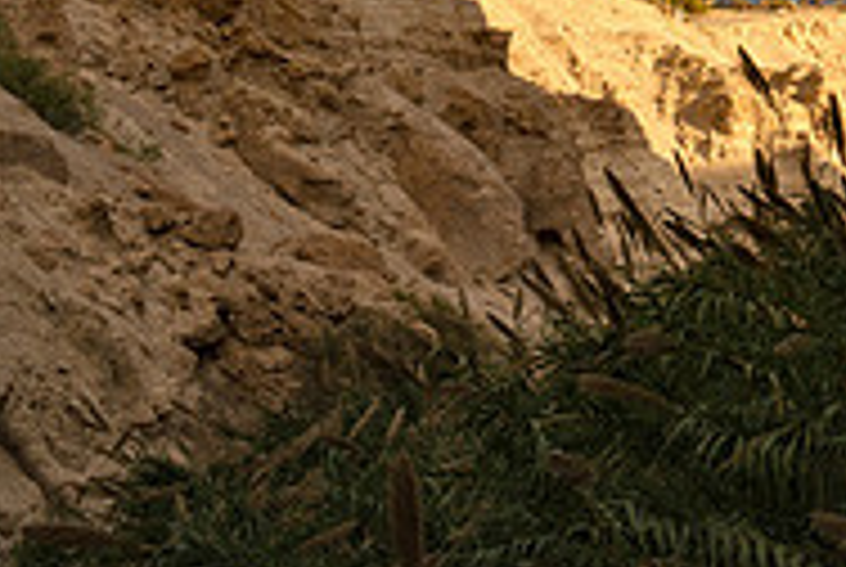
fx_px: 3483
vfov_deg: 9.1
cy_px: -277
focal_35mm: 148
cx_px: 927
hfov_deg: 13.6
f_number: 11
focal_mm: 48
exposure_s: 1/125
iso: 200
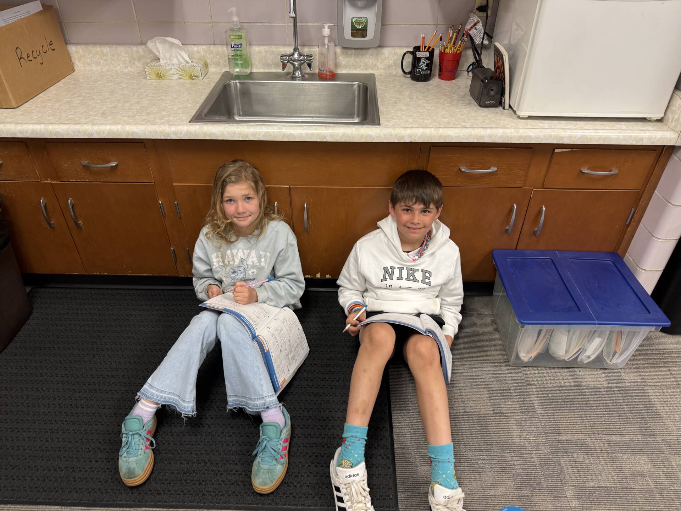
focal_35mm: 24
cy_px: 256
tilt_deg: -36.2
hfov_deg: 71.6
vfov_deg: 56.8
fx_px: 472
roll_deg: +0.2
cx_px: 340
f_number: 1.78
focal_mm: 6.76
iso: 125
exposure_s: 1/60
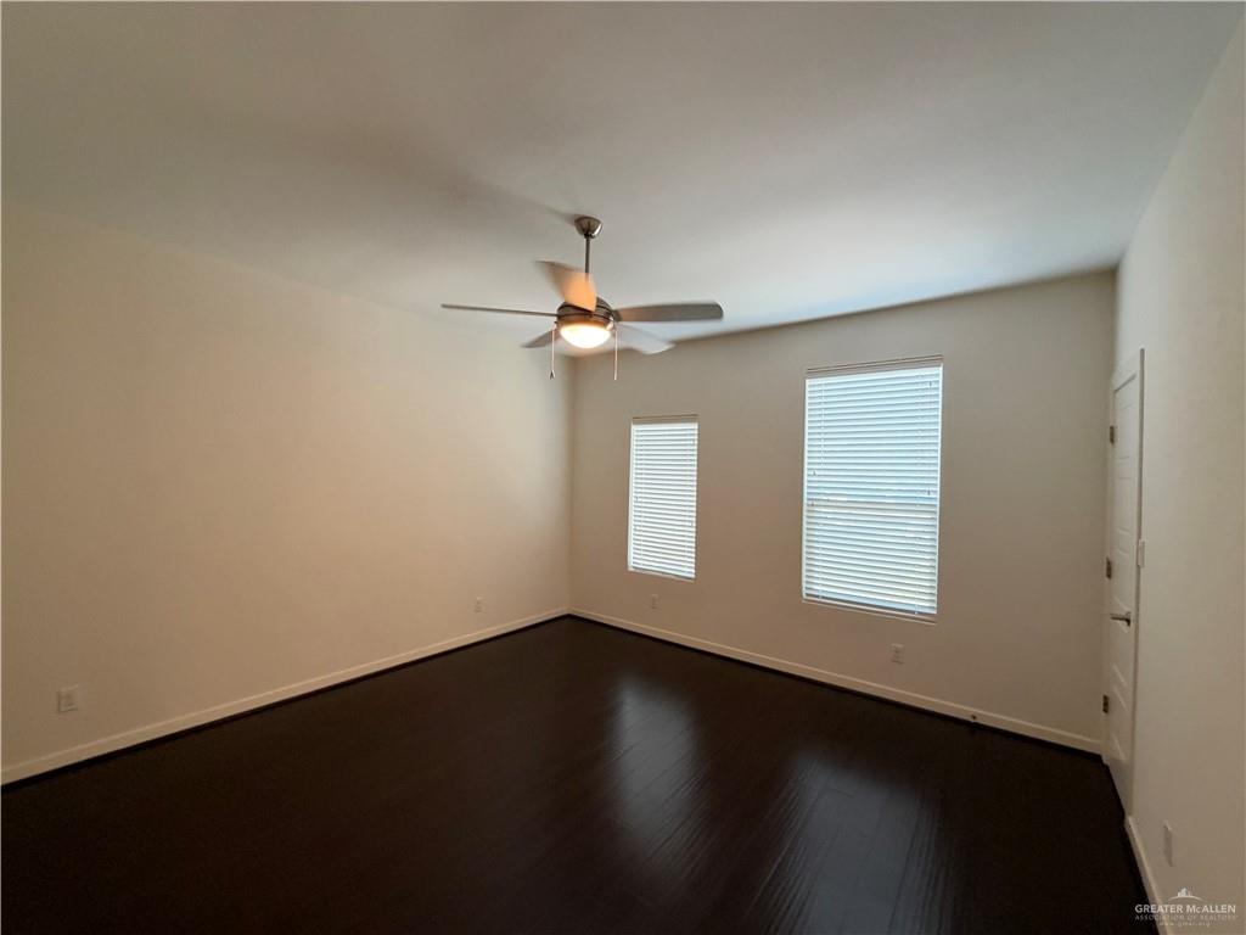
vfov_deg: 85.7
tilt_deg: +0.7
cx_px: 623
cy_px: 468
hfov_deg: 102.1
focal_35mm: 14
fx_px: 504
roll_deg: +1.0
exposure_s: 1/60
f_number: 2.2
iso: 320
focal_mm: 2.22
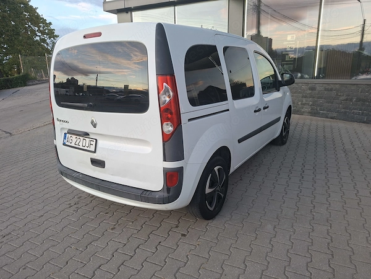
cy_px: 140
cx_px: 186
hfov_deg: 73.9
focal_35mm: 23
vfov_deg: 58.9
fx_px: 247
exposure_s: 1/100
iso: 80
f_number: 1.8
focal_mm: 5.54
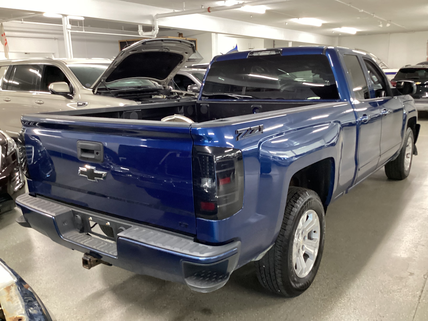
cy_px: 160
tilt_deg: -14.1
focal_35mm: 31
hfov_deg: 58.4
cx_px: 214
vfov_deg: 45.4
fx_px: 383
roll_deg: +0.8
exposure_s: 1/33
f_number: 2.4
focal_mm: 3.3
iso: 400
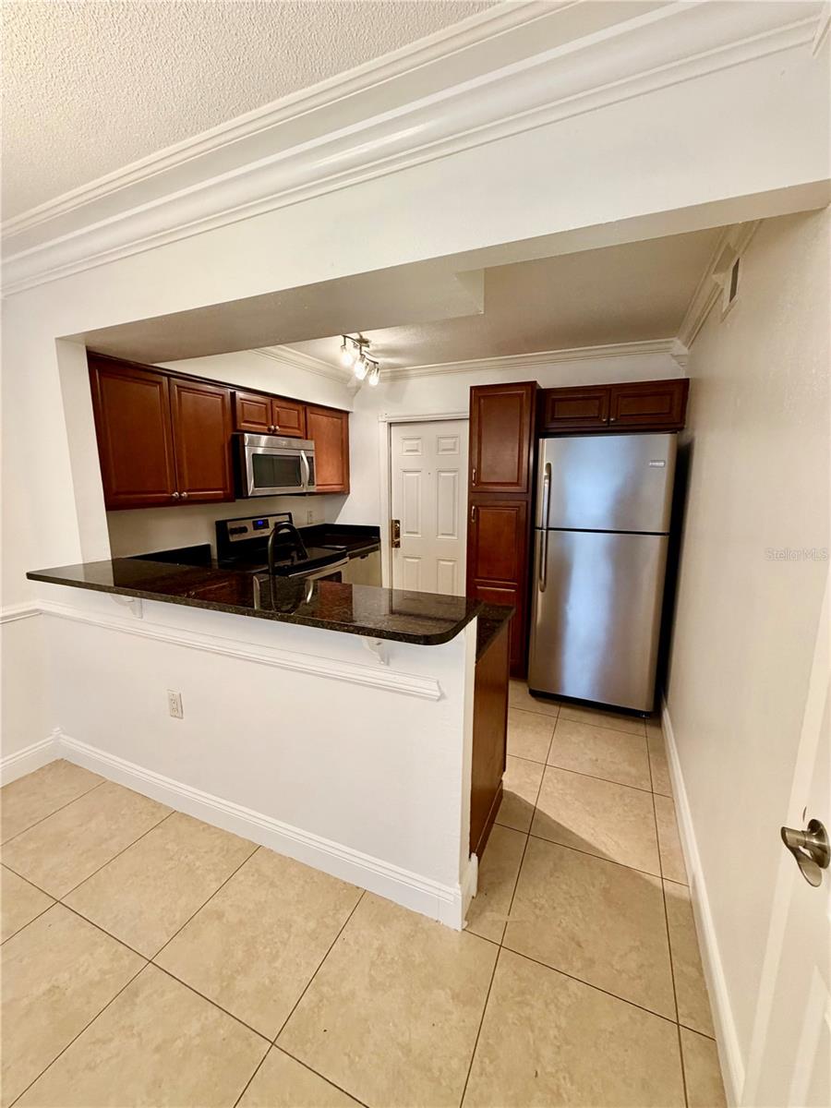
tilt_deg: -10.9
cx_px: 416
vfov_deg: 102.1
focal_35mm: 14
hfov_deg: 85.7
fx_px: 448
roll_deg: +0.8
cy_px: 554
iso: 200
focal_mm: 2.22
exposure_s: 1/60
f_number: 2.2
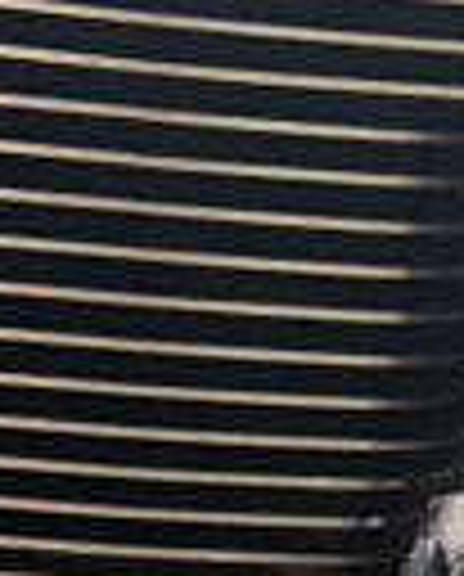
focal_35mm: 187
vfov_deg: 10.2
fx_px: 3199
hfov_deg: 8.1
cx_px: 775
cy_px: 576
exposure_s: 1/60
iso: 500
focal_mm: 6.76
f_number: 1.78
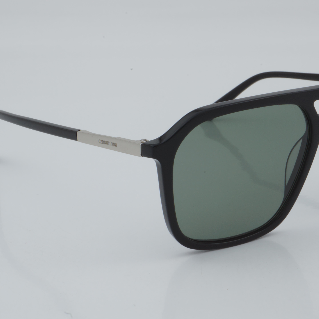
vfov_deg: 18.1
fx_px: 1001
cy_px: 159
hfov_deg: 18.0
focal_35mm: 96
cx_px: 220
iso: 100
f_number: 32
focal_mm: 50
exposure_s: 1/3
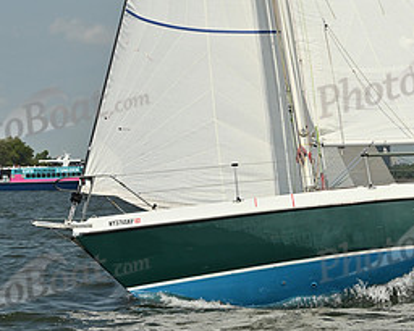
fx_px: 1826
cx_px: 234
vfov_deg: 10.3
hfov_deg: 12.9
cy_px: 16
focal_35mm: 149
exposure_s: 1/1600
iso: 320
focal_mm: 70
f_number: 10
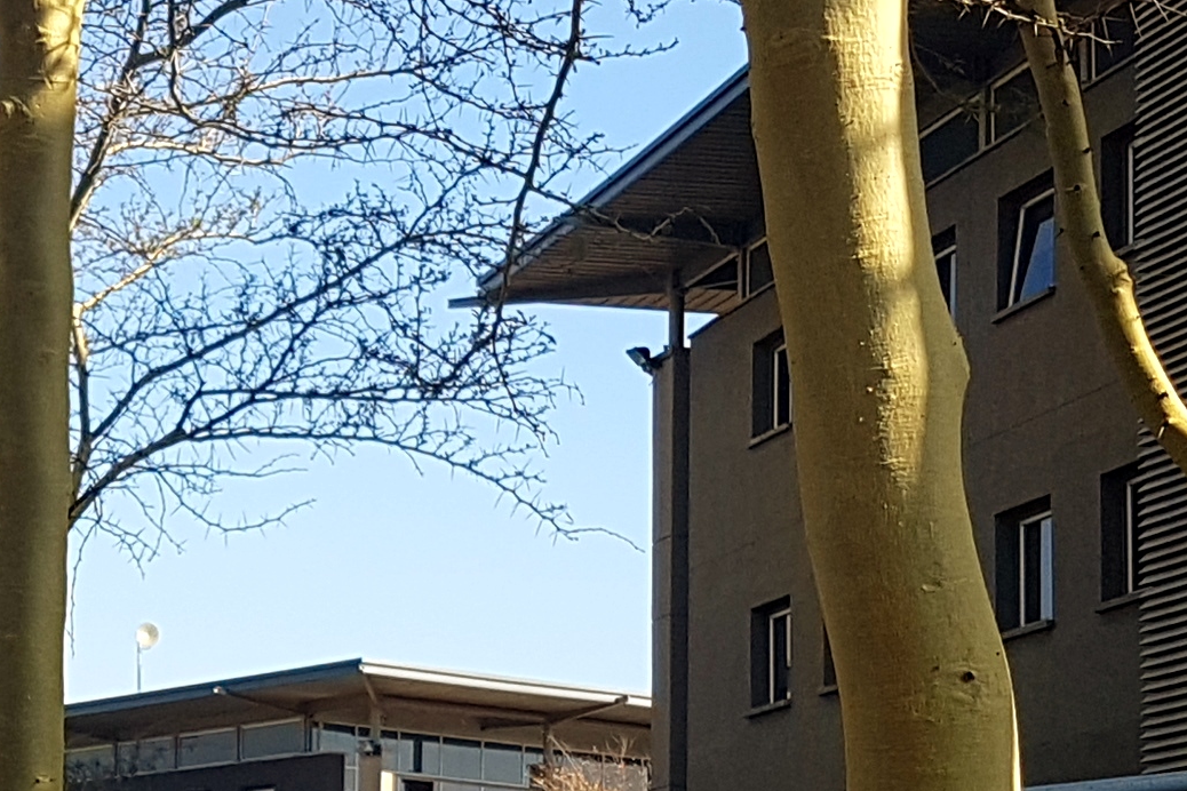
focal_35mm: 75
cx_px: 21
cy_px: 585
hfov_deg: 25.7
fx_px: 2473
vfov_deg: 18.1
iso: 40
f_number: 1.7
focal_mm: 4.2
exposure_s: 1/1156
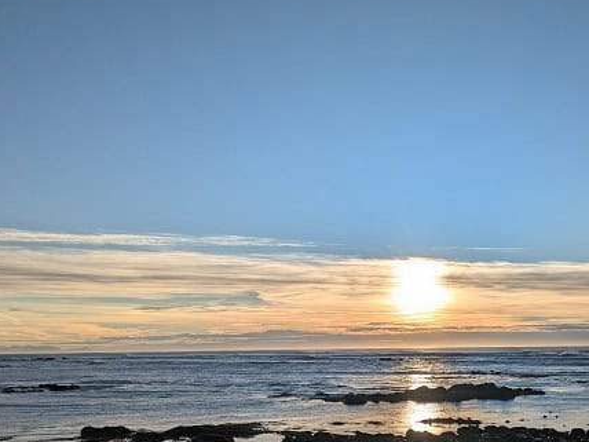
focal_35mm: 41
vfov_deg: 34.8
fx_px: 698
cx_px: 398
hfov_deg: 45.0
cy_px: 294
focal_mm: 4.4
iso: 49
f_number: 1.7
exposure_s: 1/11628
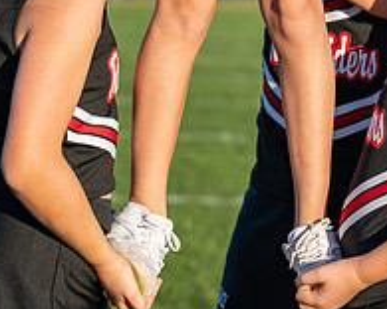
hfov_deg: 8.8
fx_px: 2520
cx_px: 333
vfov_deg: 7.0
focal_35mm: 220
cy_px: 38
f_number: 2.8
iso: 125
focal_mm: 66.4
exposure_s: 1/1250
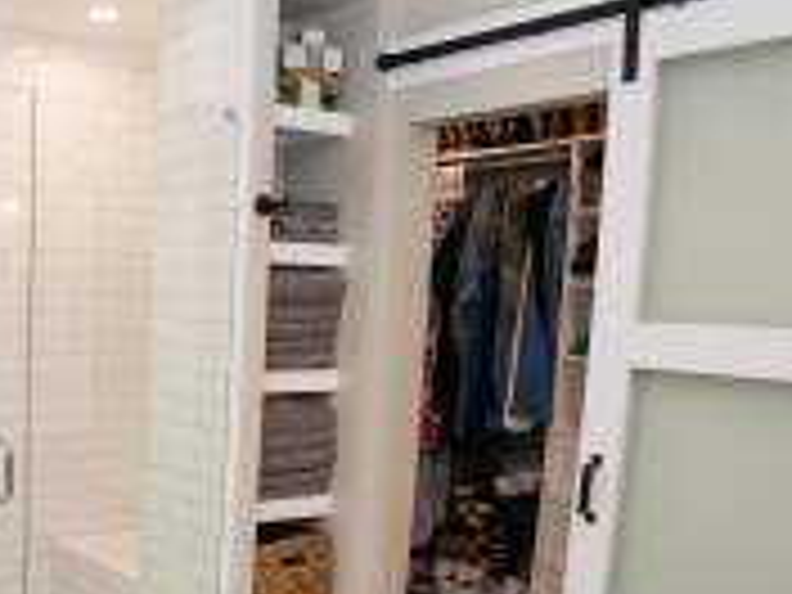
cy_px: 459
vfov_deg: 33.5
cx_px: 14
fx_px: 961
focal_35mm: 42
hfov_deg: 39.8
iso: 320
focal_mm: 16
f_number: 4
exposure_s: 1/160
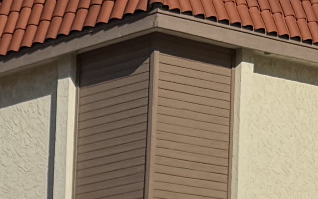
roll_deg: -0.9
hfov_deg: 9.7
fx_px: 1742
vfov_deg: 5.9
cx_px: -325
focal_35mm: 201
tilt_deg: -4.5
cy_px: 657
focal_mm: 6.76
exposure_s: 1/12346
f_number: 1.78
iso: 80
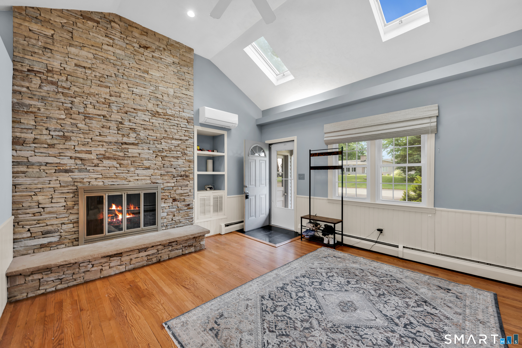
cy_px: 174
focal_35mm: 14
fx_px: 203
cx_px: 261
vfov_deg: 81.2
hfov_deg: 104.3
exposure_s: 1/320
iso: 200
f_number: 8
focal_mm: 14
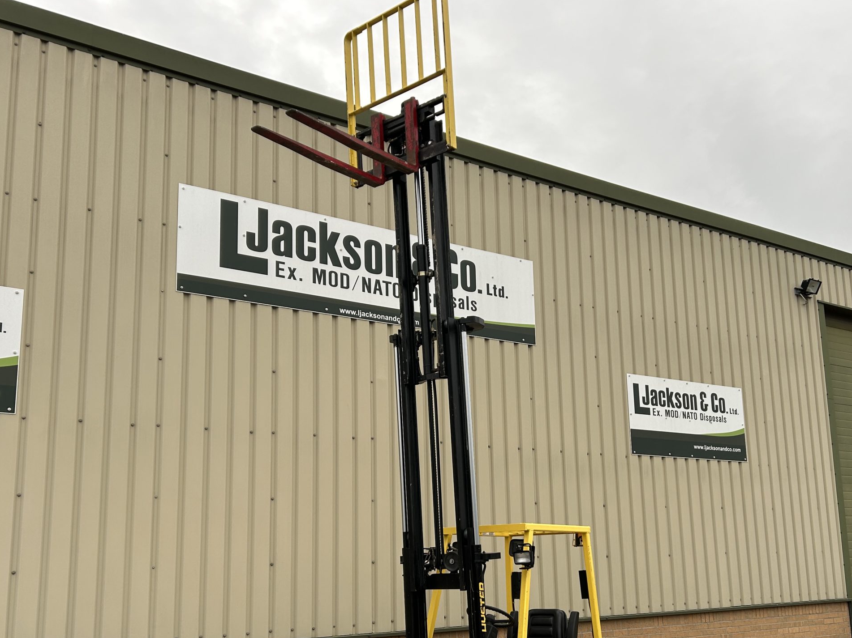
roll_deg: +1.3
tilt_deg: +11.2
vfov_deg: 40.3
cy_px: 413
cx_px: 479
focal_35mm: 35
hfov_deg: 52.5
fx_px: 861
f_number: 1.5
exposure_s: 1/233
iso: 40
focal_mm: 5.7
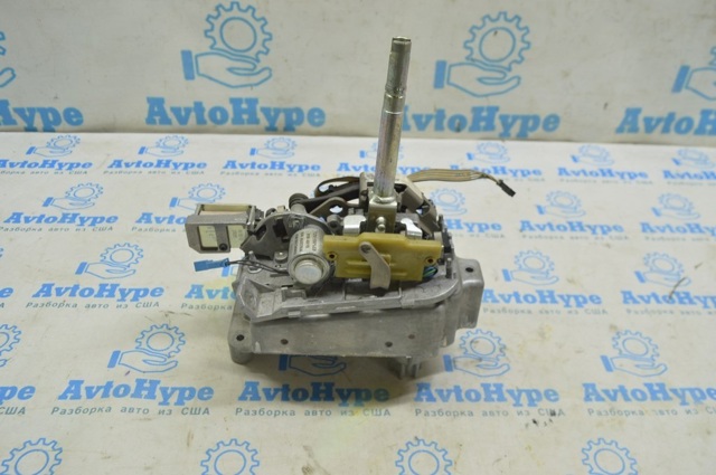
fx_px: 626
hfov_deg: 59.6
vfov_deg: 41.6
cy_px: 238
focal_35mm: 32
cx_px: 358
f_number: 5.6
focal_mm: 21
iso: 400
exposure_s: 1/20
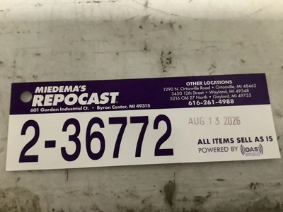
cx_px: 142
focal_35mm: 31
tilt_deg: -76.8
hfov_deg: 58.4
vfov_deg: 45.4
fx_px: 253
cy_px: 106
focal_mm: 3.3
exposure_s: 1/24
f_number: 2.4
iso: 800
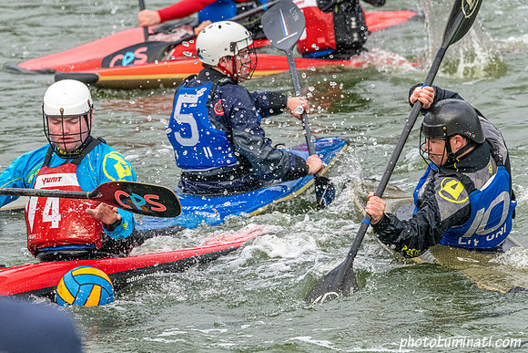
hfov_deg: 5.1
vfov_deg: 3.4
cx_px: 234
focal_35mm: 405
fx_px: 5940
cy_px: 217
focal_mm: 330
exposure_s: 1/2000
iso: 3200
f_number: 9
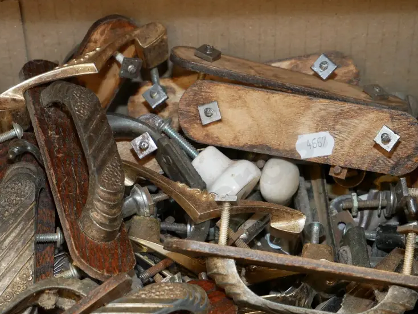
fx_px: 1450
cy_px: 217
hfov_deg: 16.4
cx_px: 205
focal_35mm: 120
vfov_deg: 12.3
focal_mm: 43
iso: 1600
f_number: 5.6
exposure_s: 1/40
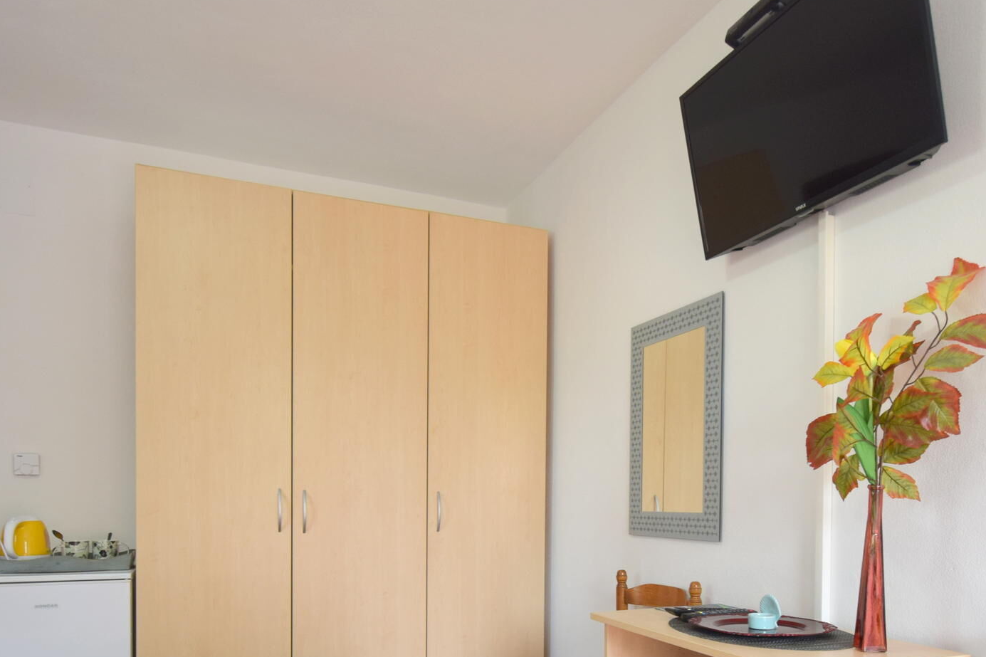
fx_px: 712
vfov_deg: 47.7
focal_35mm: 26
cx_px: 531
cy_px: 490
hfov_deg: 69.3
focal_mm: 10
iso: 400
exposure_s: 1/100
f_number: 5
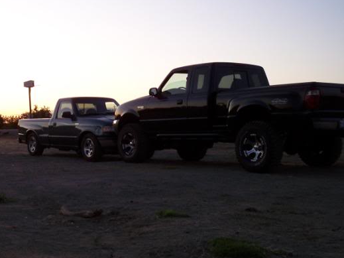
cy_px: 96
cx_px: 101
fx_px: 537
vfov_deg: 26.9
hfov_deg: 35.0
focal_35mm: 54
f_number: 3.1
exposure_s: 1/60
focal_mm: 6.3
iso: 100
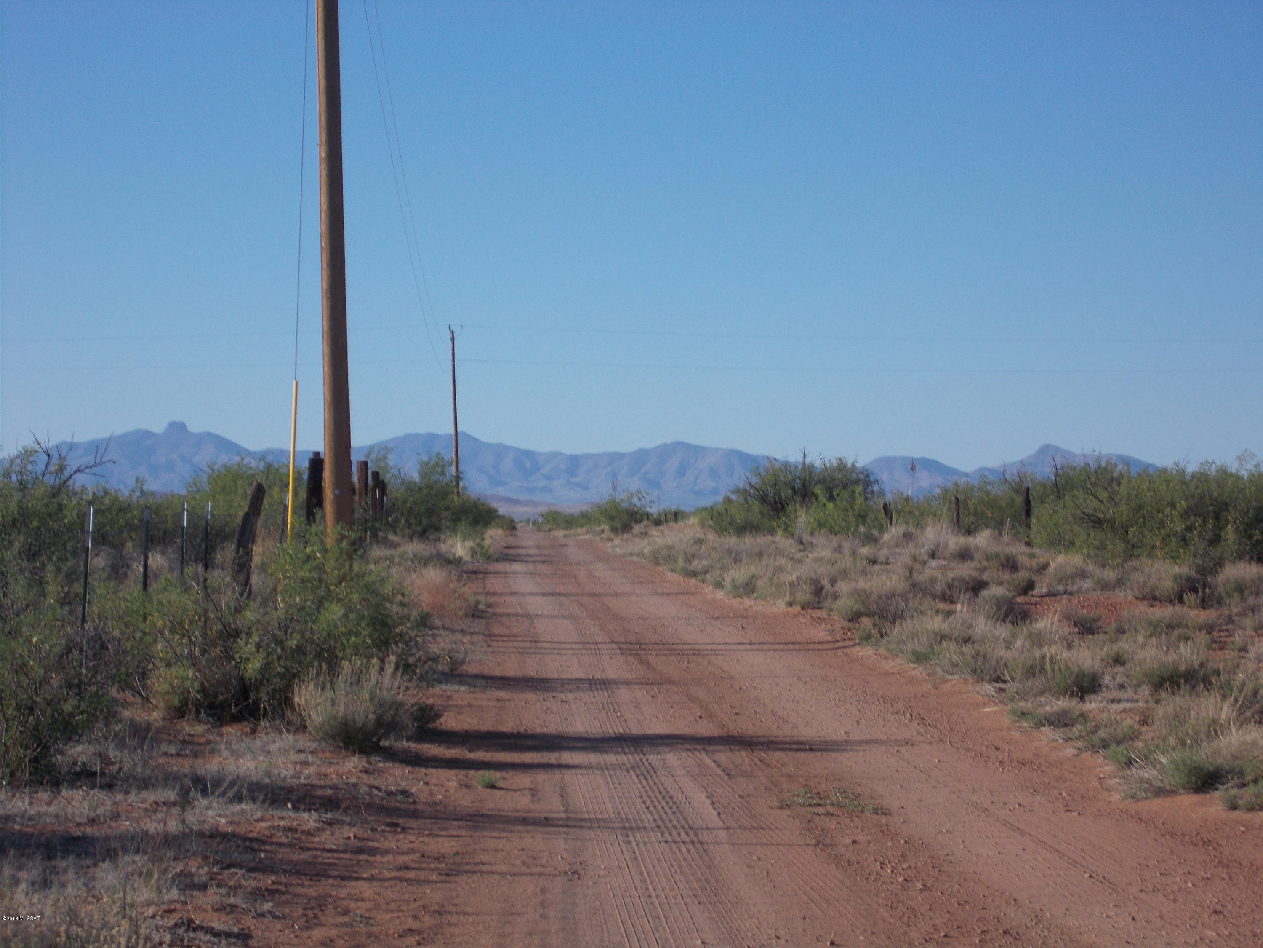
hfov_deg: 19.8
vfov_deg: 14.9
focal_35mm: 99
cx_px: 632
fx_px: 3612
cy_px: 474
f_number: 14
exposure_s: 1/80
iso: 80
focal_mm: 17.6
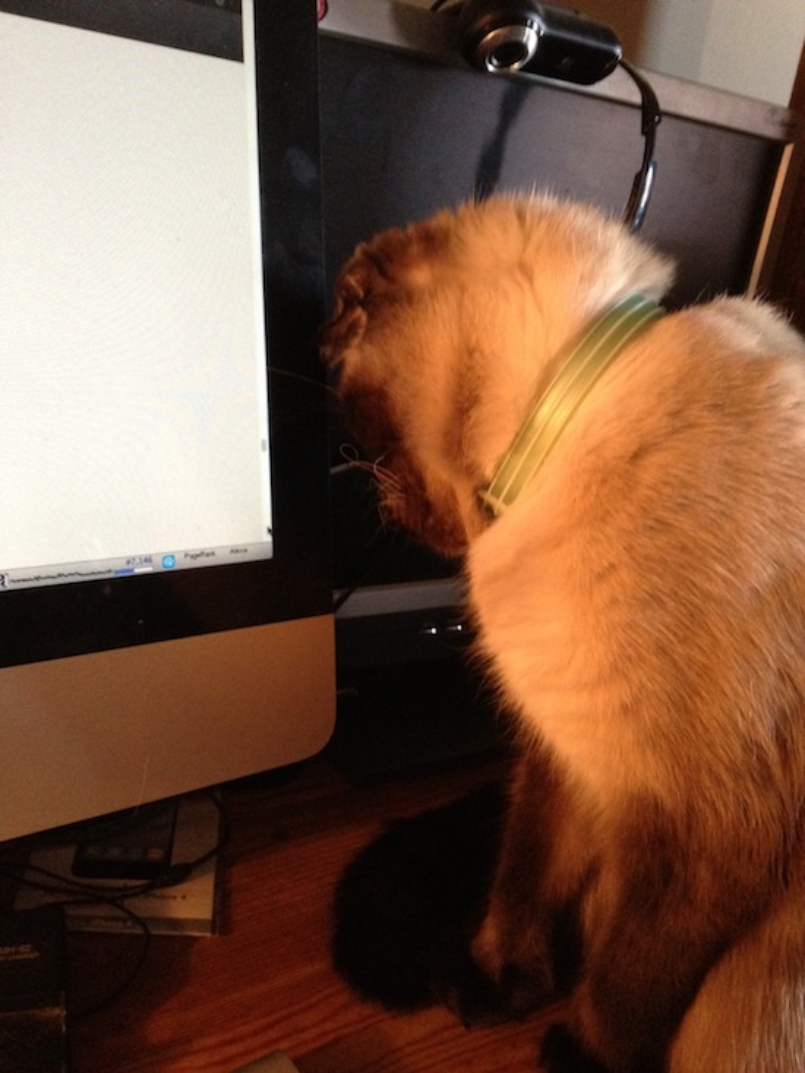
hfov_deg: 40.7
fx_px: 1085
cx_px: 402
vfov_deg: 52.6
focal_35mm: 35
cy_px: 536
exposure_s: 1/20
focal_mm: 4.28
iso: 400
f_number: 2.4
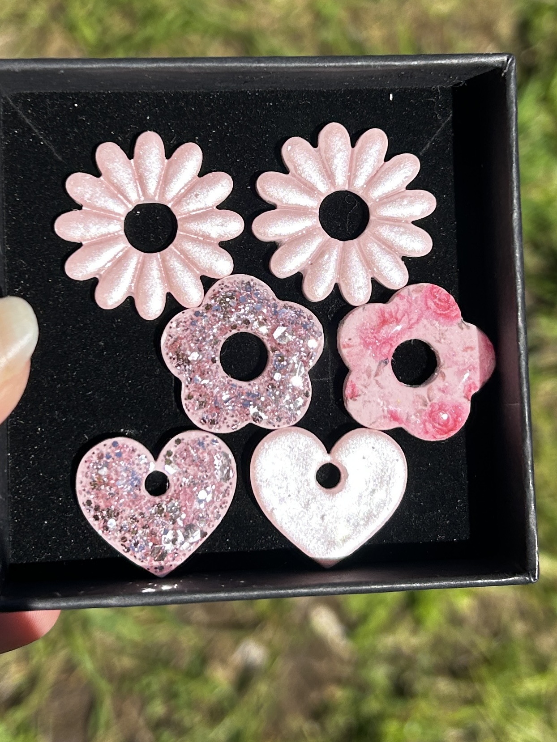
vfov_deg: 67.3
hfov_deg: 53.1
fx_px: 558
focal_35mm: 26
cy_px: 371
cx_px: 278
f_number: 1.5
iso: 50
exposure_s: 1/3460
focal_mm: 5.7
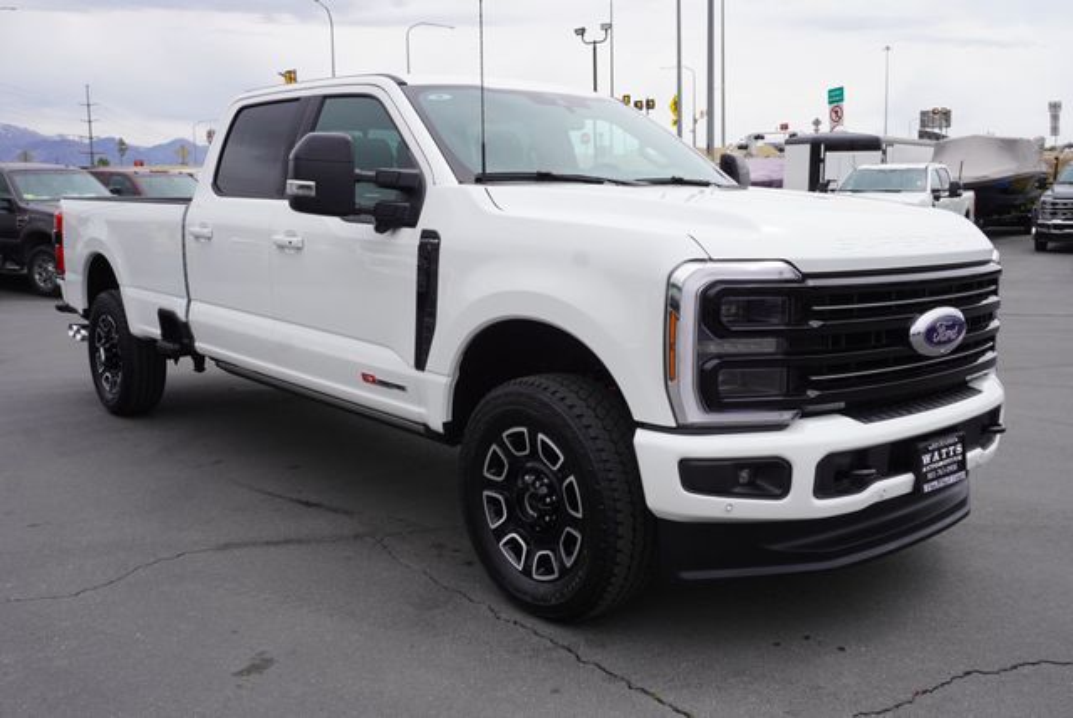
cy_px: 359
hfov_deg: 57.2
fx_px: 984
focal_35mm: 33
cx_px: 536
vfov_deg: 40.0
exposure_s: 1/160
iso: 100
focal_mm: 22
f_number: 10
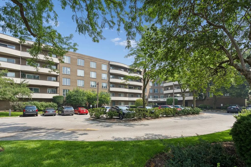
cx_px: 126
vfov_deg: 73.8
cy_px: 84
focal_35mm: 16
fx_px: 112
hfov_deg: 96.7
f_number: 8
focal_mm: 16
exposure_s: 1/1000
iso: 400
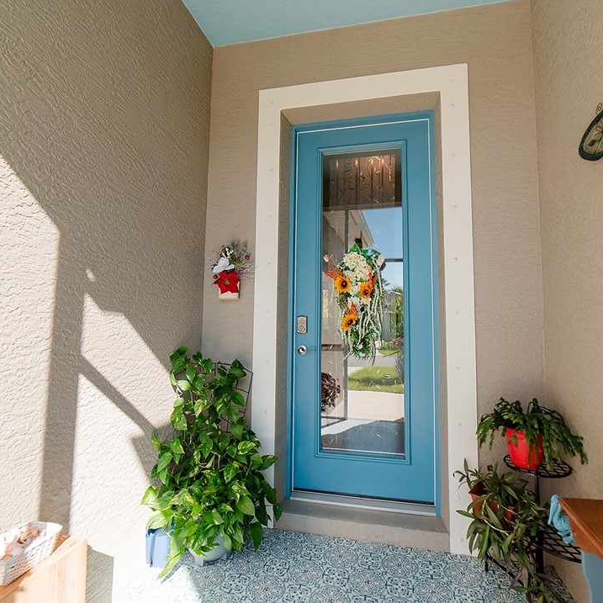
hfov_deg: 80.7
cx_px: 312
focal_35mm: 18
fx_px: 355
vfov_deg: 80.7
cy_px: 299
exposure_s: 1/640
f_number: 8
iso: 500
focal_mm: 14
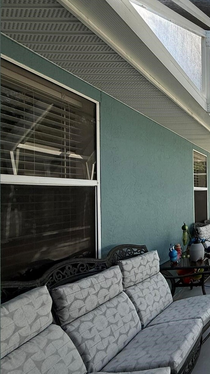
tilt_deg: +2.1
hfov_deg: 31.3
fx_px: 247
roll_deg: +1.3
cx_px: 293
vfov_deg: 74.1
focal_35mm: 25
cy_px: 189
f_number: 2.2
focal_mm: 2.22
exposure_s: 1/395
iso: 50
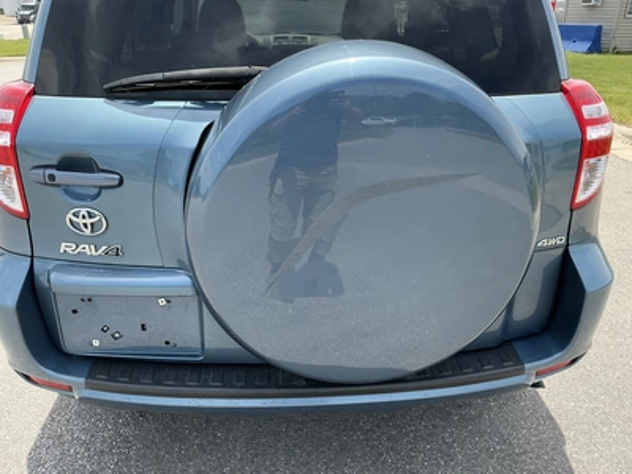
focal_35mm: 28
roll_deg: +0.1
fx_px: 511
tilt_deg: -21.6
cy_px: 237
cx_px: 316
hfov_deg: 63.4
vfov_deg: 49.7
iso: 25
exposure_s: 1/495
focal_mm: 3
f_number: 1.8
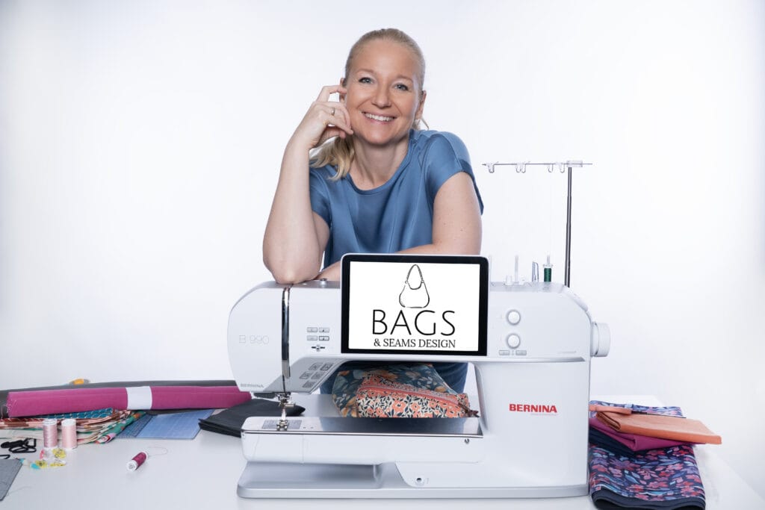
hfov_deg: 60.3
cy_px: 255
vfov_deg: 42.3
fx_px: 659
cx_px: 382
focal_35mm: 31
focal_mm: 31
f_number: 7.1
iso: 160
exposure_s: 1/160
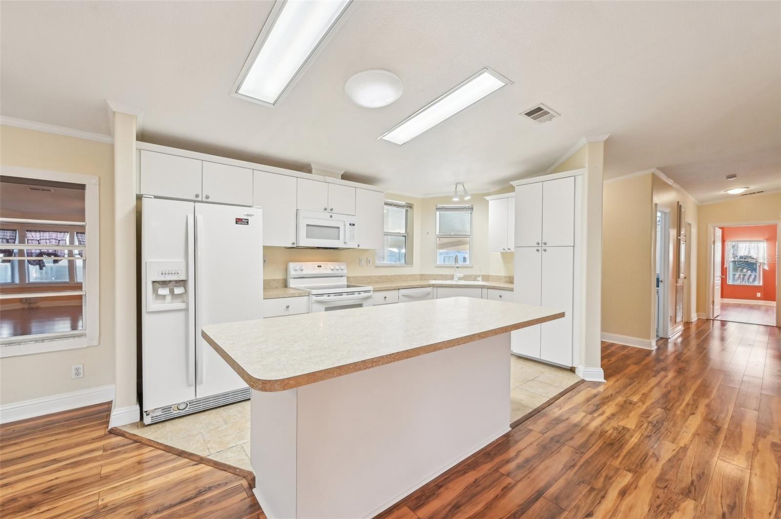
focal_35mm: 14
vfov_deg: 81.1
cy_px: 260
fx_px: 303
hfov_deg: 104.3
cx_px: 390
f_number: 8
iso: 400
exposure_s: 1/40
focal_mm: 14
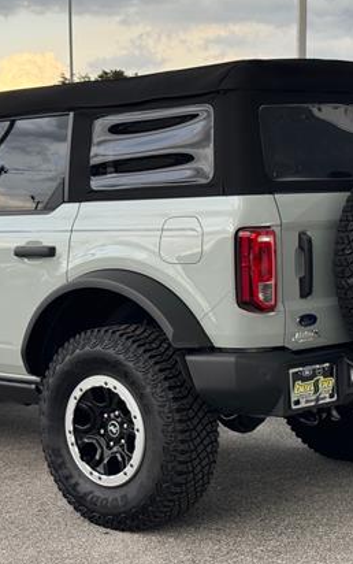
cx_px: 97
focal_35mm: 79
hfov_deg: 16.5
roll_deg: +1.3
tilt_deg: +0.2
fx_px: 1214
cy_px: 275
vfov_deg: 26.1
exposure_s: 1/481
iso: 64
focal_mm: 6.76
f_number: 1.78
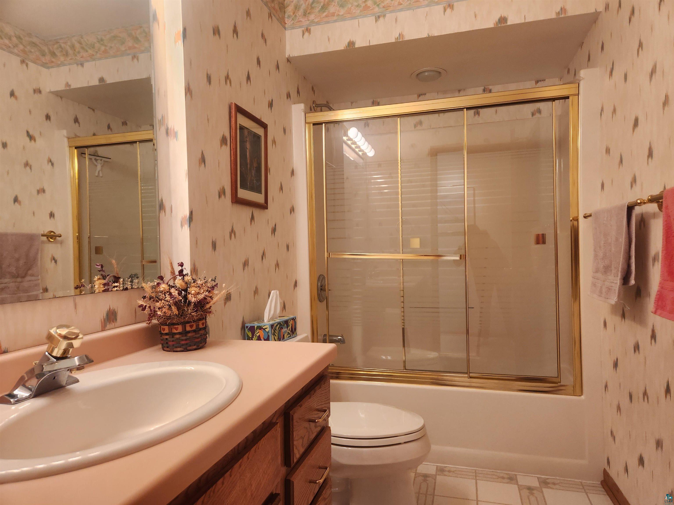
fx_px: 448
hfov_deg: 73.9
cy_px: 252
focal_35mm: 23
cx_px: 337
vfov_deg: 58.9
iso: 125
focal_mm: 5.4
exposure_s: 1/120
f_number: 1.8
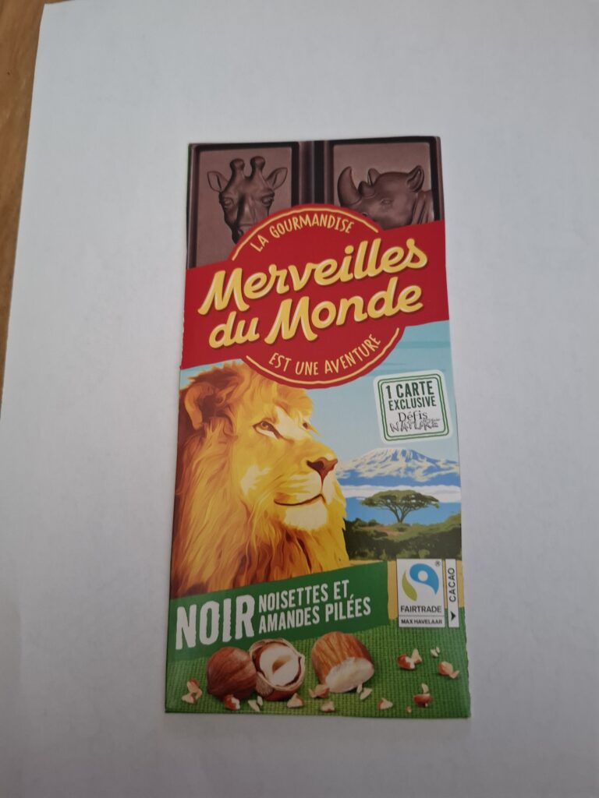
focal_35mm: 23
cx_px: 300
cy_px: 399
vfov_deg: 73.9
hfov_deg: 58.9
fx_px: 531
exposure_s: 1/25
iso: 400
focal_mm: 5.54
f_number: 1.8
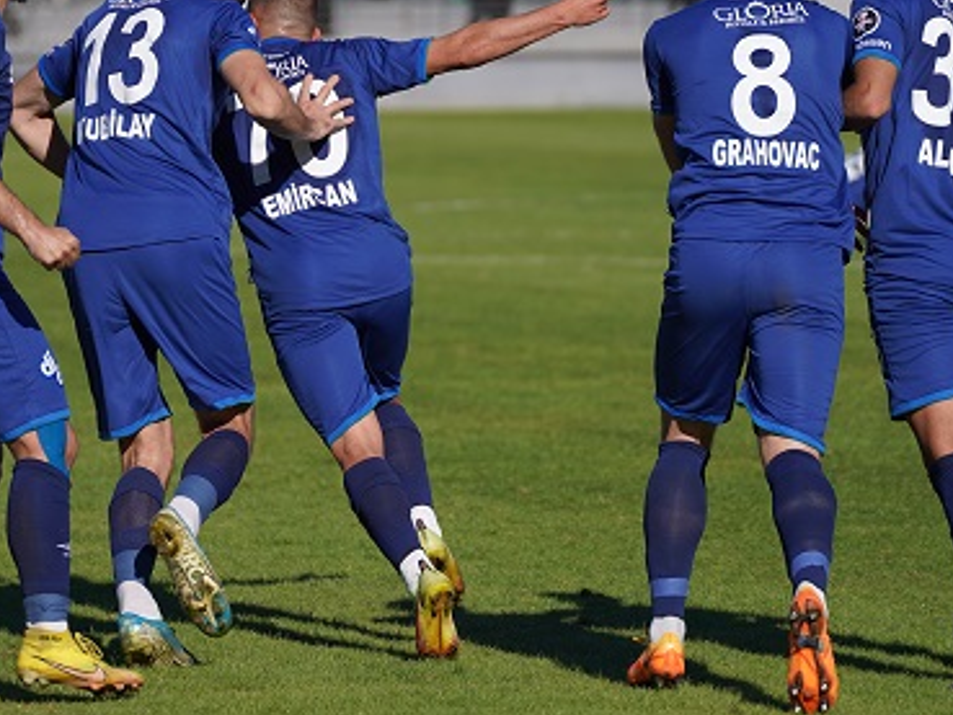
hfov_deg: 5.5
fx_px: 9997
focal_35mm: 363
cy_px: 302
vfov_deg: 4.1
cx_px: 343
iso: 100
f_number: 5.6
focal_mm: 232
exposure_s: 1/800
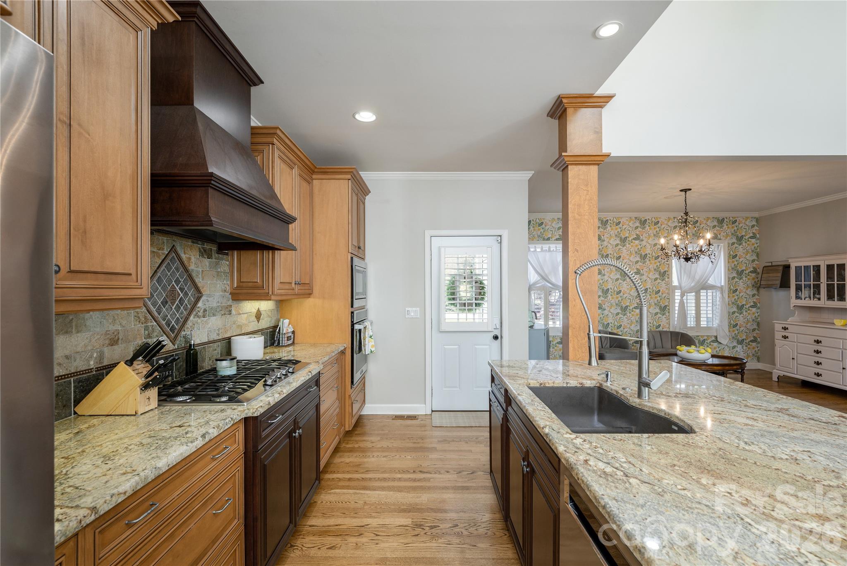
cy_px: 283
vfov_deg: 73.8
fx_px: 377
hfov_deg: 96.7
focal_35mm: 16
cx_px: 424
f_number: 7.1
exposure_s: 1/40
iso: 320
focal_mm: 16
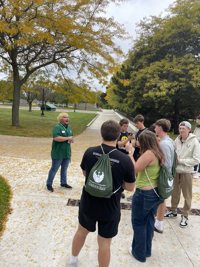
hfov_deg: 53.1
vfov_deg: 67.3
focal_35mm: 26
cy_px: 134
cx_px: 100
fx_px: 200
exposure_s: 1/729
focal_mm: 4.2
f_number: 1.6
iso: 32
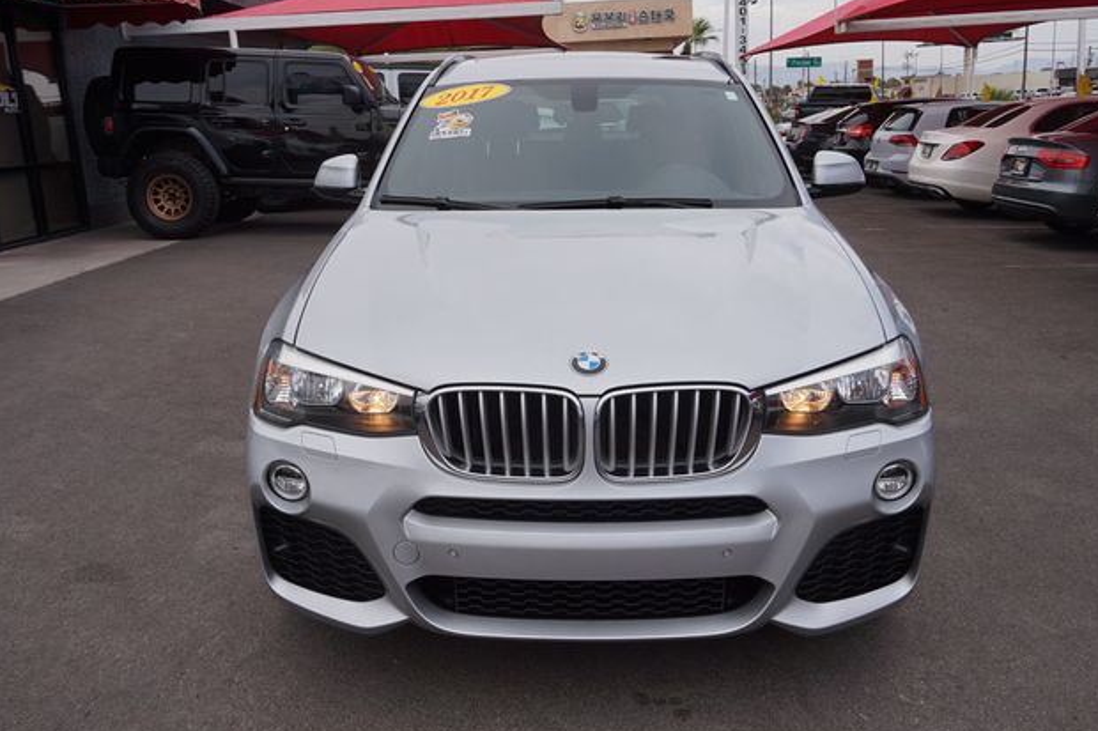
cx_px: 553
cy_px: 366
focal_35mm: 33
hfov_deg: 58.0
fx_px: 991
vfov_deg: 40.5
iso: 100
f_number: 6.3
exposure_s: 1/250
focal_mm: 21
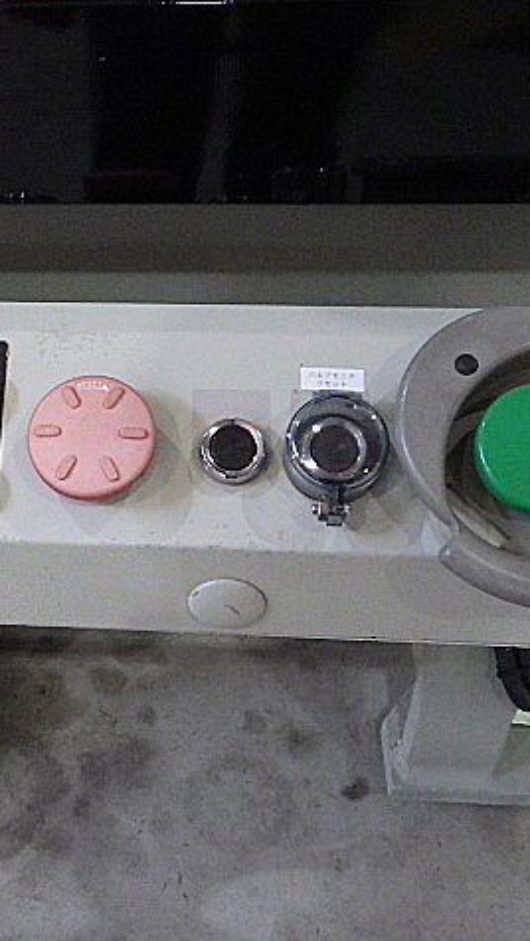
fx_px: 1024
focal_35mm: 41
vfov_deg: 49.4
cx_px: 111
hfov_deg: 28.4
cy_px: 469
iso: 500
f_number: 3.5
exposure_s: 1/45
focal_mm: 5
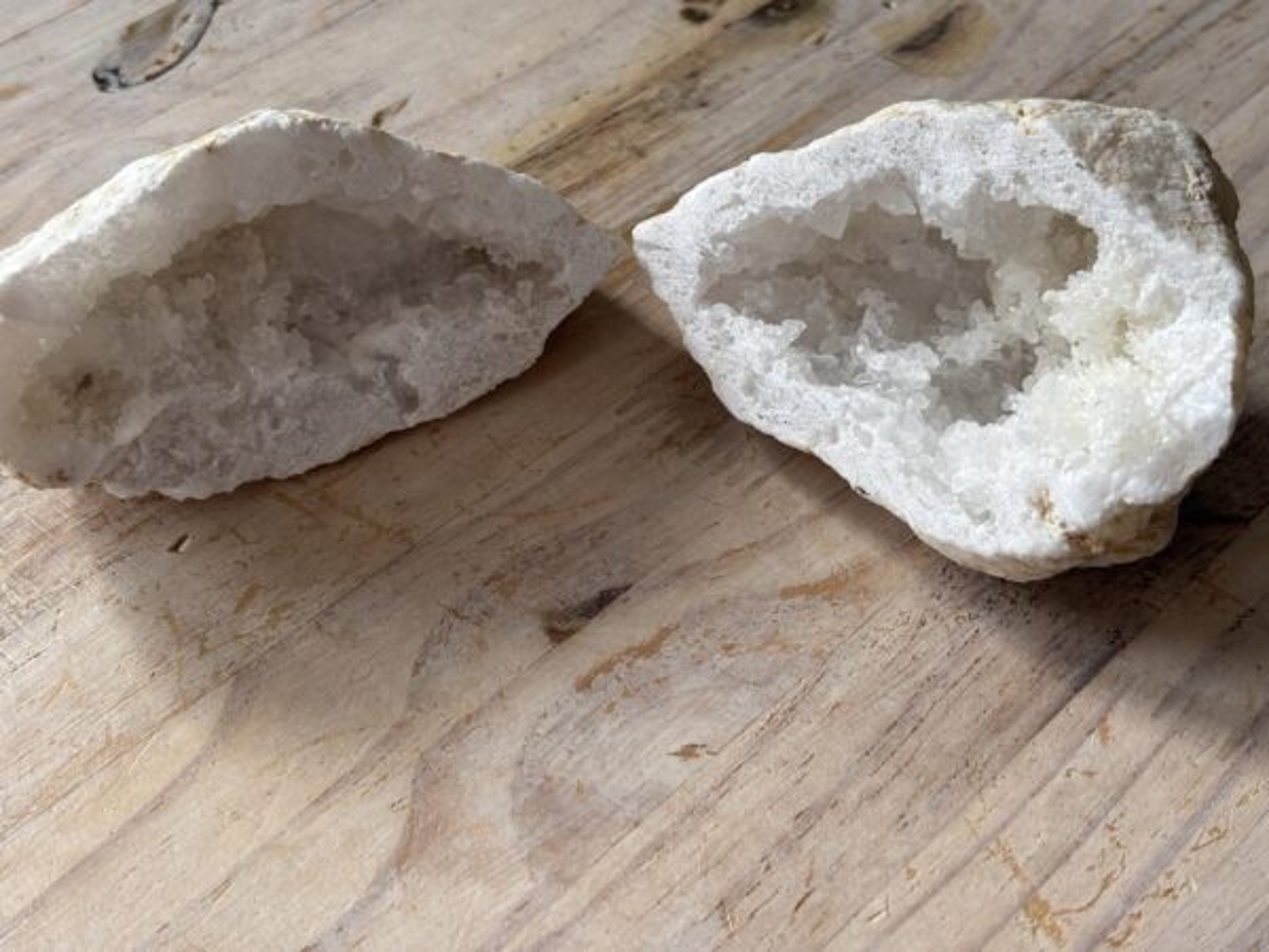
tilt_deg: -46.4
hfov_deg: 36.8
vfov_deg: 28.0
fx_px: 1906
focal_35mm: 52
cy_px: 476
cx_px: 634
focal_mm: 5.96
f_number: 1.6
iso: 32
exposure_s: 1/220
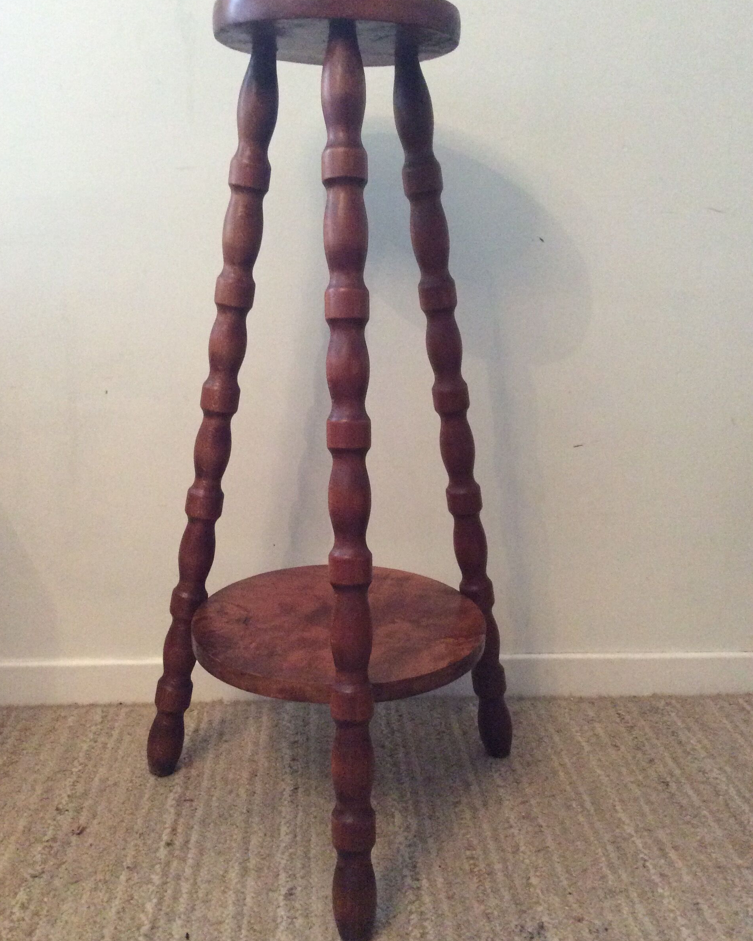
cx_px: 374
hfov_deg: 43.4
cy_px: 444
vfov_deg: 52.8
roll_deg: -0.5
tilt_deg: -13.0
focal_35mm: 34
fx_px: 947
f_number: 2.4
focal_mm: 3.3
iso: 250
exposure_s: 1/20
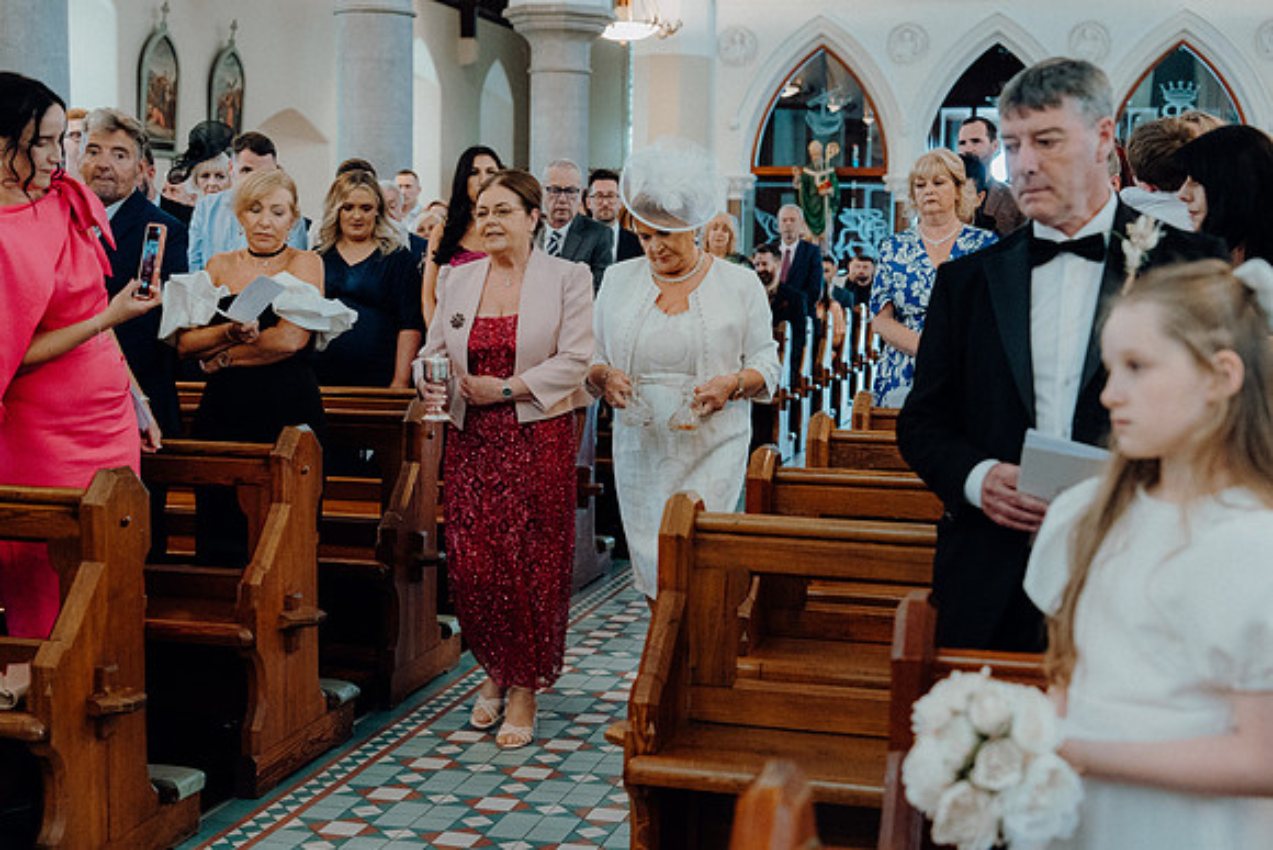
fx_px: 1804
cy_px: 425
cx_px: 636
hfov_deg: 38.9
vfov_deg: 26.5
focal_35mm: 51
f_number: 3.5
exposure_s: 1/160
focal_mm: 51
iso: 5000
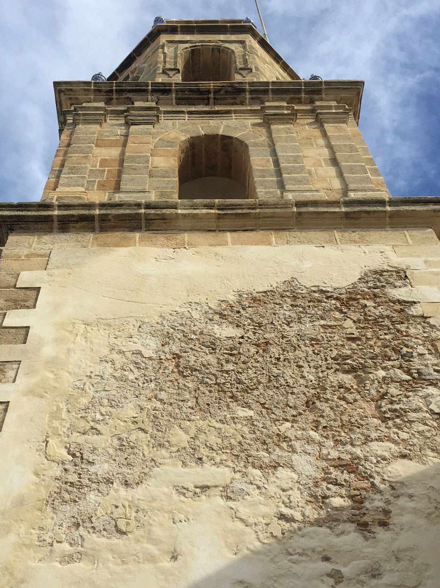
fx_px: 645
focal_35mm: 38
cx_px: 202
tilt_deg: +53.2
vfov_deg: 49.0
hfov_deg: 37.7
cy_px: 316
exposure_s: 1/1799
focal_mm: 4.15
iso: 32
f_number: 2.2
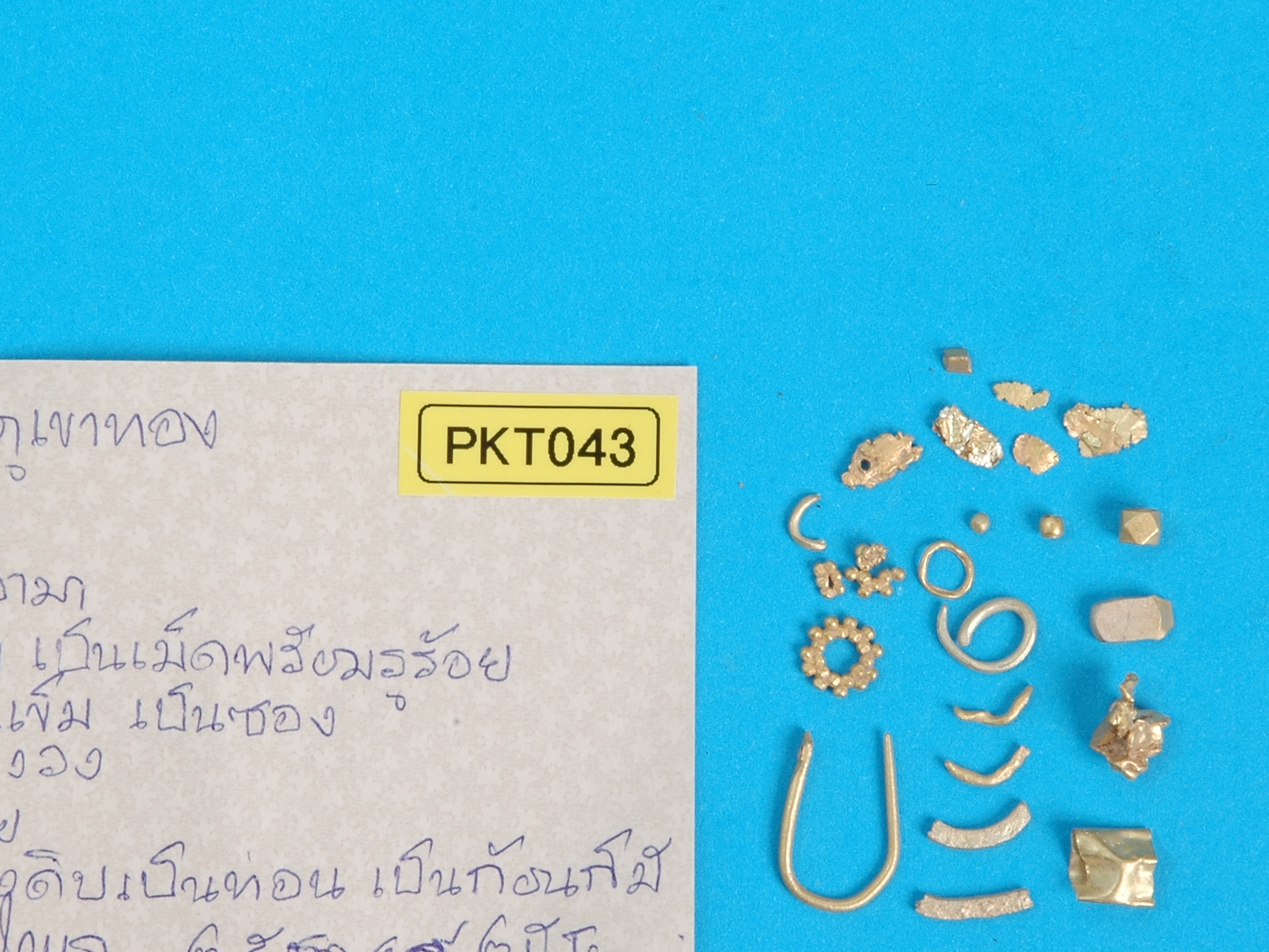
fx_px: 6013
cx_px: 556
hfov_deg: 12.0
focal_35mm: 164
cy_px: 476
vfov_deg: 9.1
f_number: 29
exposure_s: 1/5
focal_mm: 70
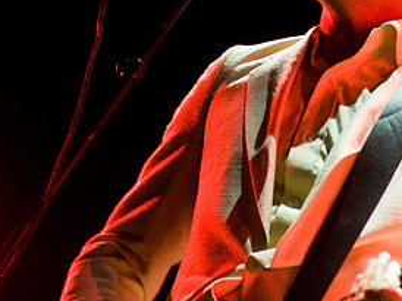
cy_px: 67
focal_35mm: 244
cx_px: 229
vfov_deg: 6.1
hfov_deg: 8.1
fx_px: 2831
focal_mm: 80
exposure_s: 1/160
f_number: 4
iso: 1000
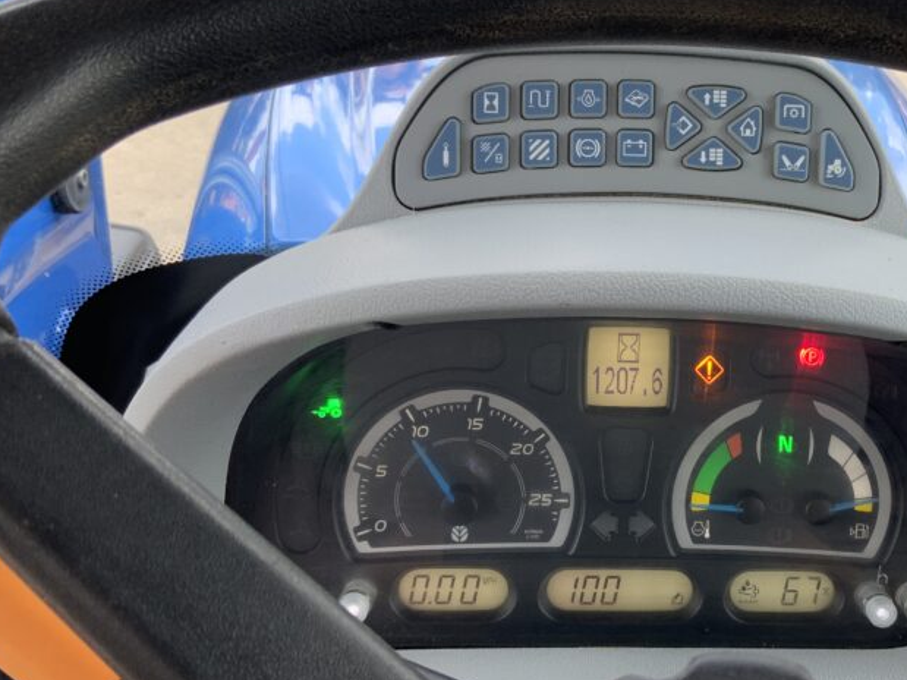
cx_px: 665
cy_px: 336
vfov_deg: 30.3
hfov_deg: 38.8
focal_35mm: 48
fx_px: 1257
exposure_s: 1/150
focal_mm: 3
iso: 25
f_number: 1.8
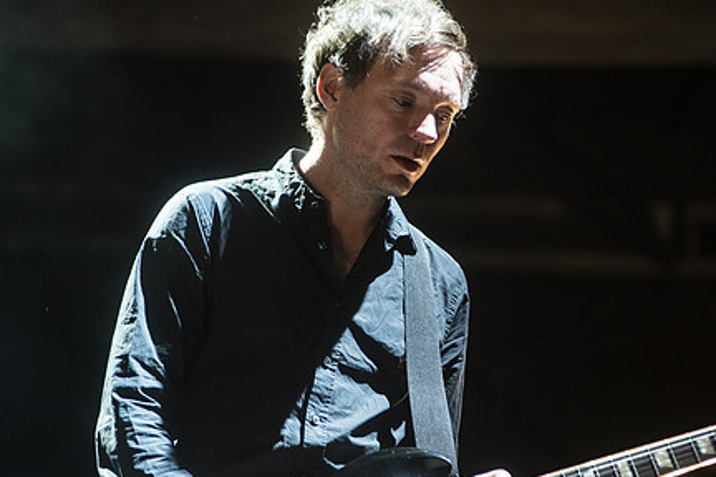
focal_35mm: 243
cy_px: 267
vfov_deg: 5.7
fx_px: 4833
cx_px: 384
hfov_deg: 8.5
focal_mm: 170
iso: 1250
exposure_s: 1/250
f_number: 3.5
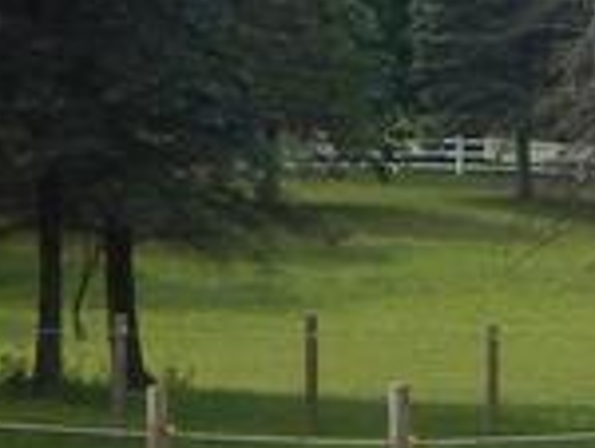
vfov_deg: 7.0
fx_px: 3633
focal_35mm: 211
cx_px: 1079
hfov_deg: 9.0
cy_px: 56
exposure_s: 1/1000
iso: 125
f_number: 3.2
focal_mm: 5.6
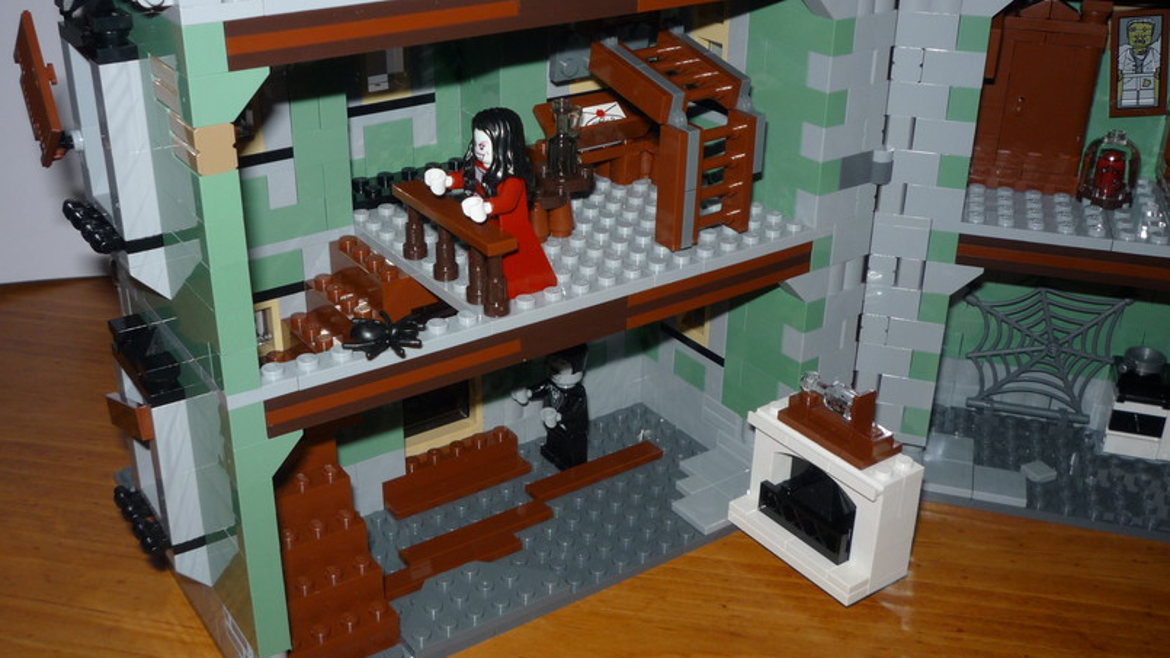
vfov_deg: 30.4
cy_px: 303
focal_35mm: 39
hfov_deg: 51.6
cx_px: 545
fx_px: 1210
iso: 100
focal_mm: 5.2
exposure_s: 1/30
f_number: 4
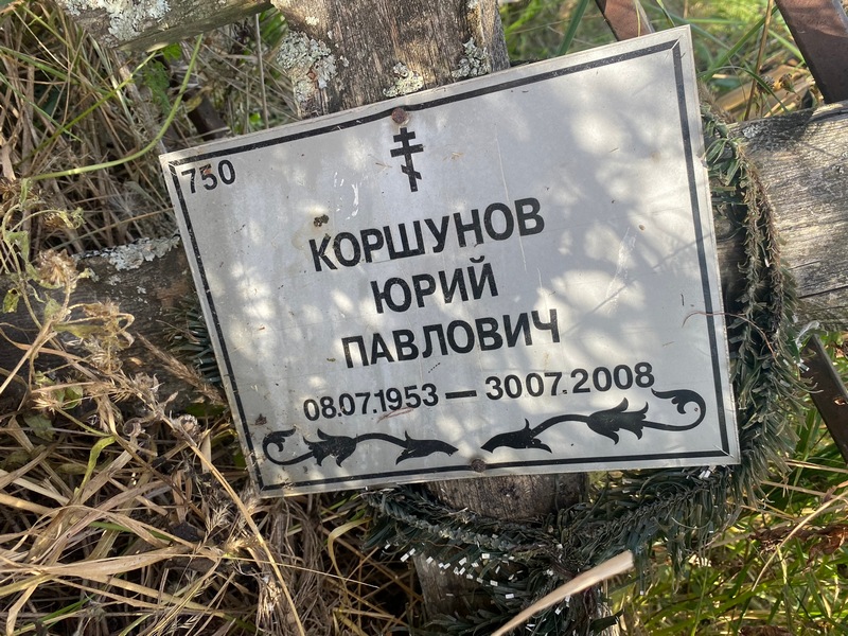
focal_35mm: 26
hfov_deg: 67.3
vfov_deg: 53.1
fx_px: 637
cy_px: 318
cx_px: 424
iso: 32
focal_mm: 4.25
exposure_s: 1/384
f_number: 1.8
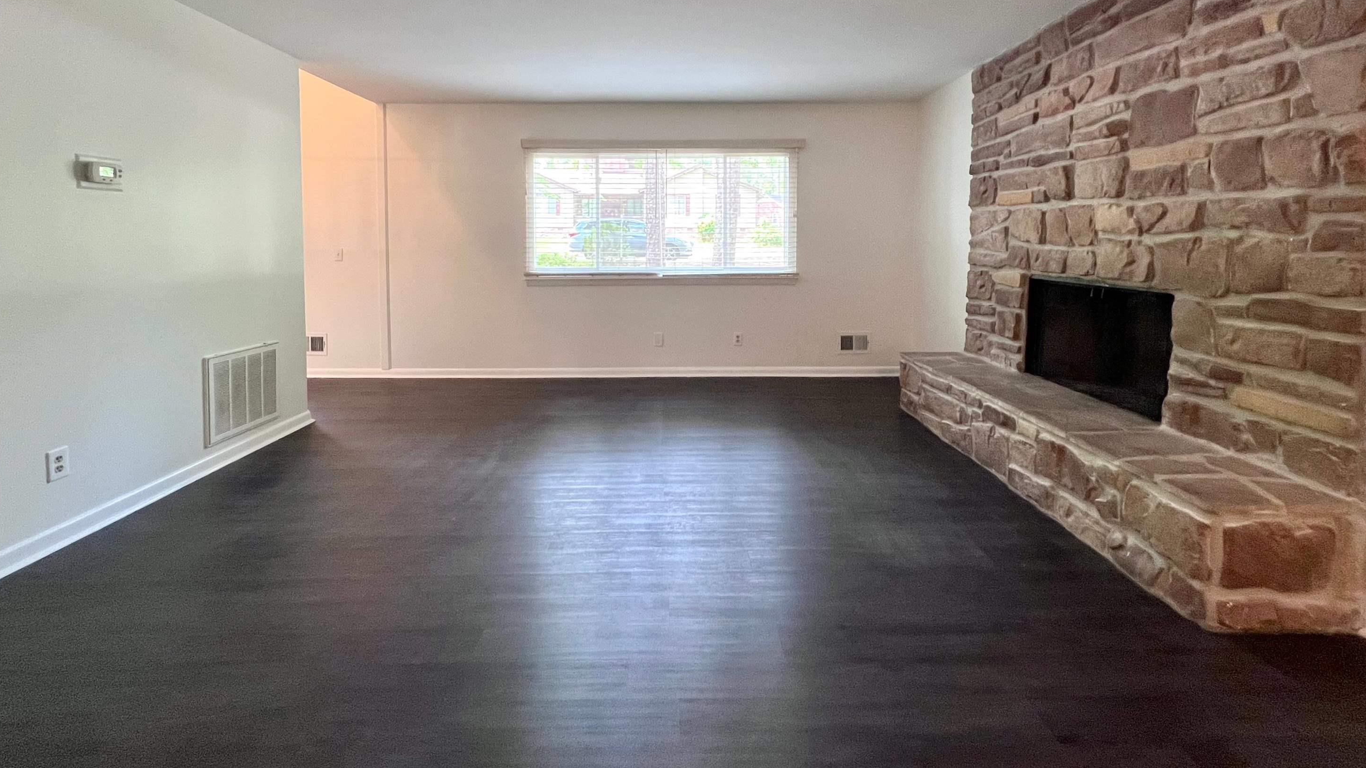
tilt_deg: -4.0
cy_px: 271
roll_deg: +1.2
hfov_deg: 103.0
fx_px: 543
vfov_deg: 69.0
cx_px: 680
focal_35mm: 15
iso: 200
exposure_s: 1/60
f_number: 1.8
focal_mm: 1.57
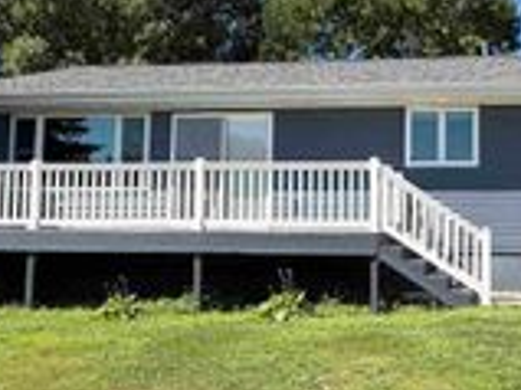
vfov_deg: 32.8
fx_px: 662
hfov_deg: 41.5
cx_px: 403
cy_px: 185
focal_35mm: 44
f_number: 2.2
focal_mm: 2.22
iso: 32
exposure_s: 1/770
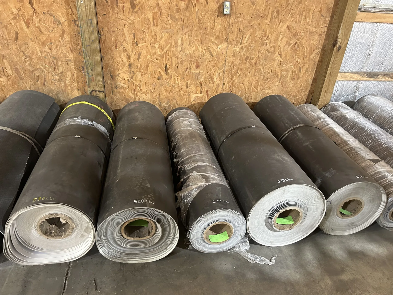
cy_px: 148
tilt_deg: -31.2
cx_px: 196
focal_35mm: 26
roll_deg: -3.9
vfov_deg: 53.1
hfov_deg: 67.3
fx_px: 295
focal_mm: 5.7
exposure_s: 1/60
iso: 400
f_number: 1.5
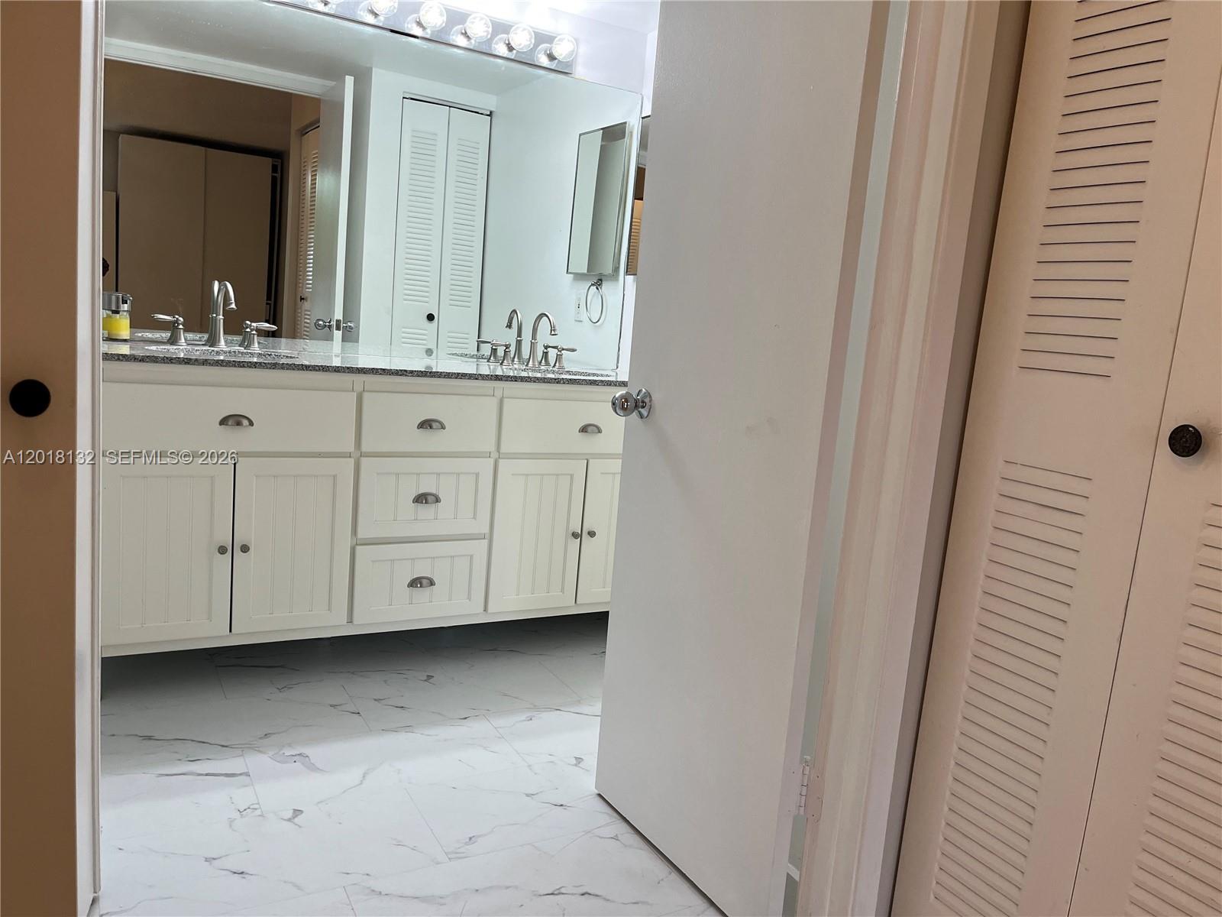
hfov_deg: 67.3
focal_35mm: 26
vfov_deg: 53.1
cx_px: 611
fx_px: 918
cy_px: 458
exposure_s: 1/120
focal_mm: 5.1
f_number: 1.6
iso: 100
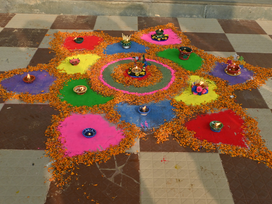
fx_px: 313
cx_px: 140
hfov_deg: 47.0
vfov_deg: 36.1
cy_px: 102
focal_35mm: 40
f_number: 18
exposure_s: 1/125
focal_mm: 24.5
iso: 800
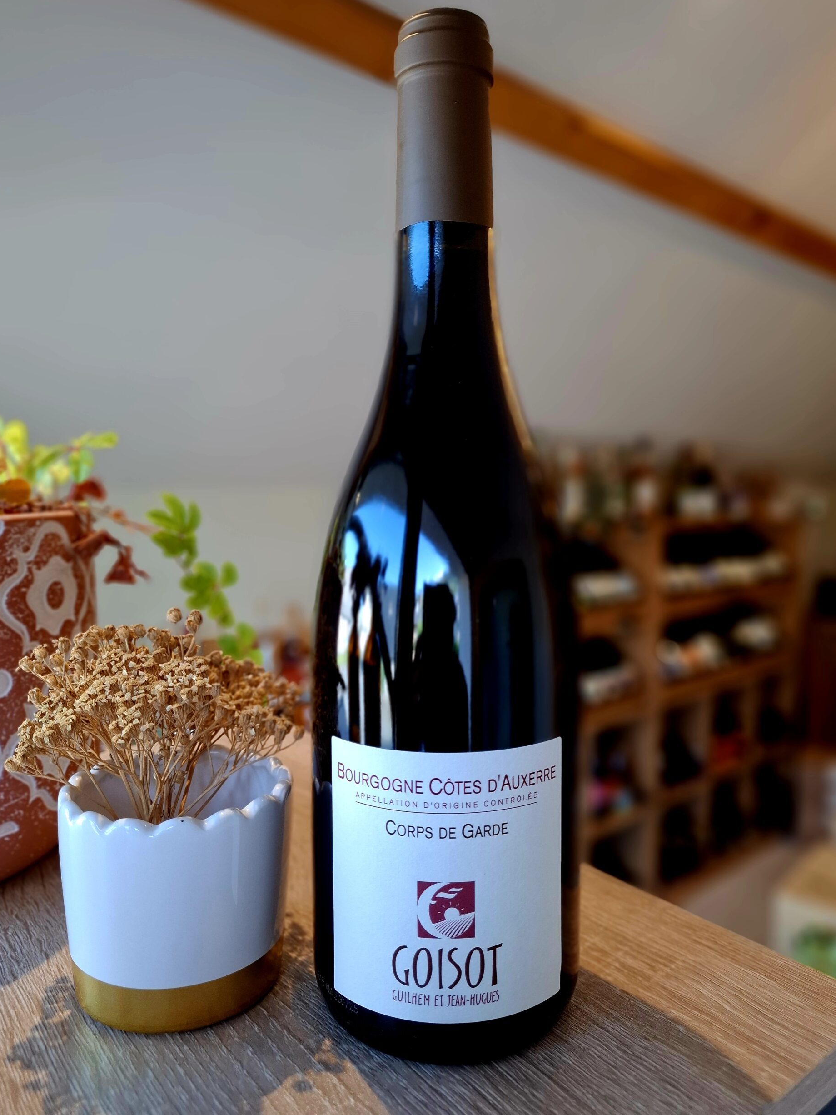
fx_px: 773
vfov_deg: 71.6
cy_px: 551
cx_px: 423
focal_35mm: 24
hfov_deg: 56.8
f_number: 1.8
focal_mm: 5.54
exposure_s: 1/100
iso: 125
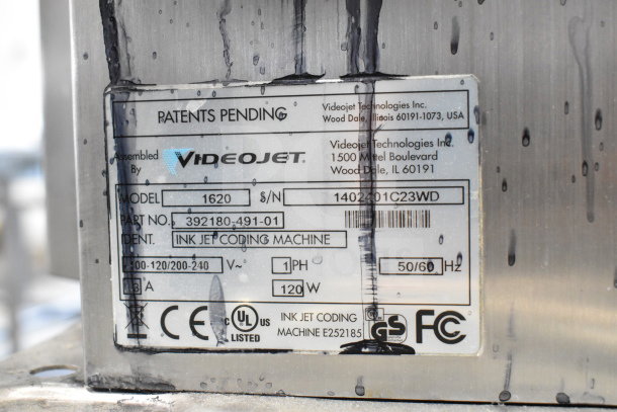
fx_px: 823
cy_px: 206
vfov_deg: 28.1
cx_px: 308
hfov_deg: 41.1
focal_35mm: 48
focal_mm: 32
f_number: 6.3
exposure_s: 1/160
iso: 6400
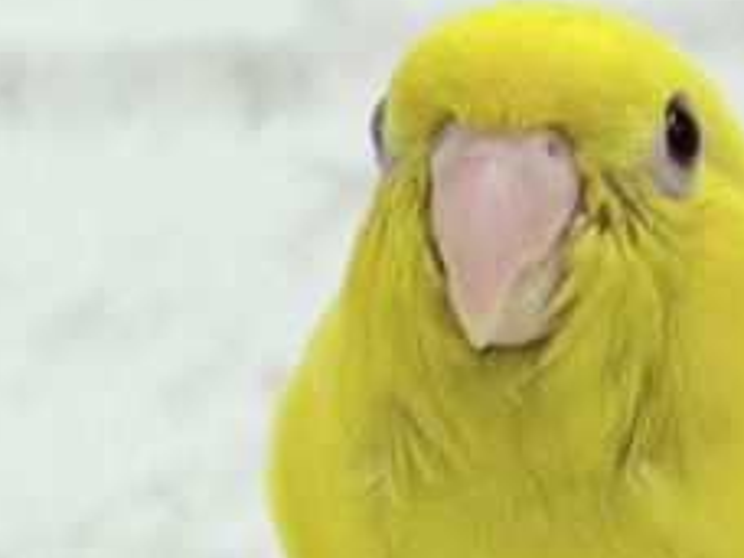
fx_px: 3138
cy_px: 418
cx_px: 496
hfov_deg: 13.5
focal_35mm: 146
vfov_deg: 10.1
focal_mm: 5.96
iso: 32
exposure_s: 1/50
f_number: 1.6
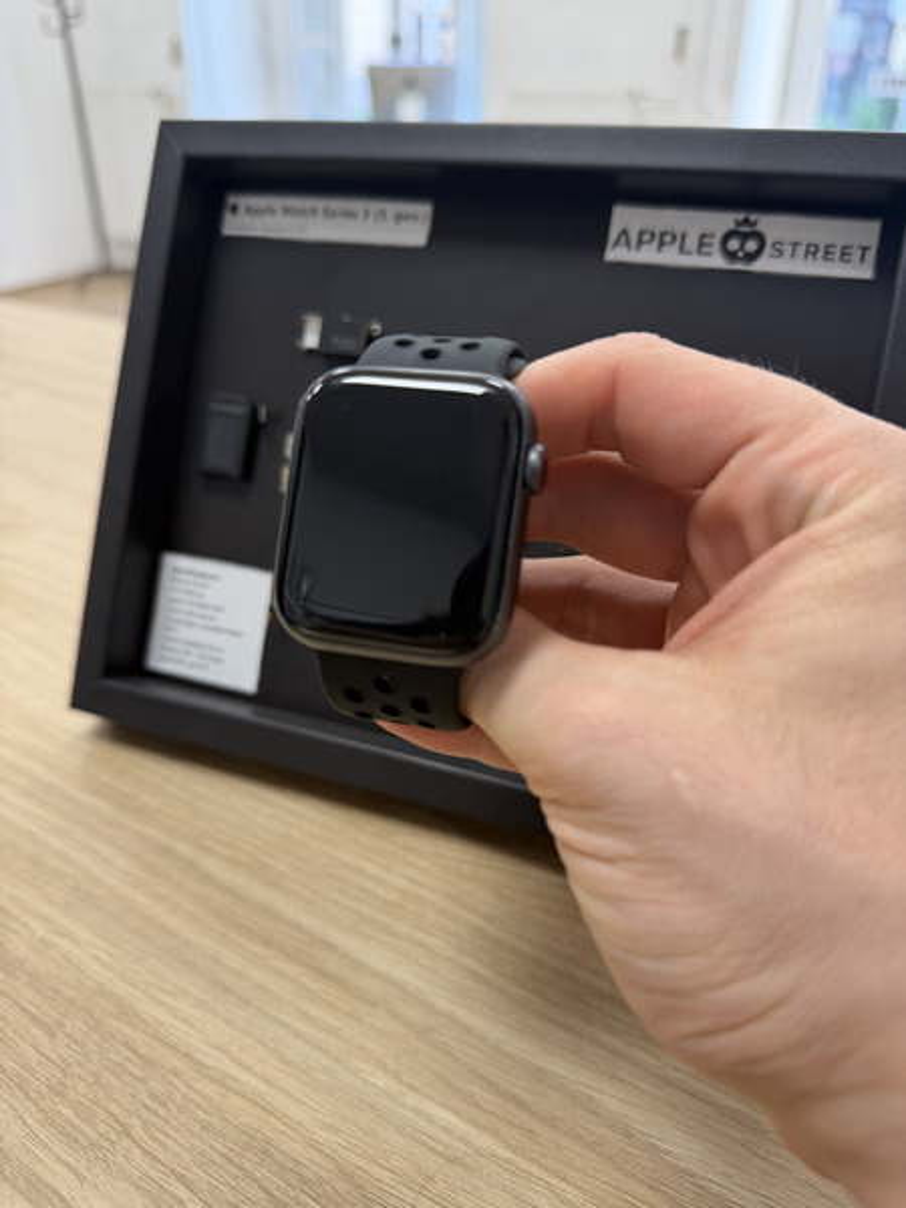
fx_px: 838
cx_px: 453
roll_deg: +0.0
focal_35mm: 24
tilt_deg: -31.2
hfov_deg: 56.8
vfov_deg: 71.6
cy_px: 604
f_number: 1.78
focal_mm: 6.76
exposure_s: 1/121
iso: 125
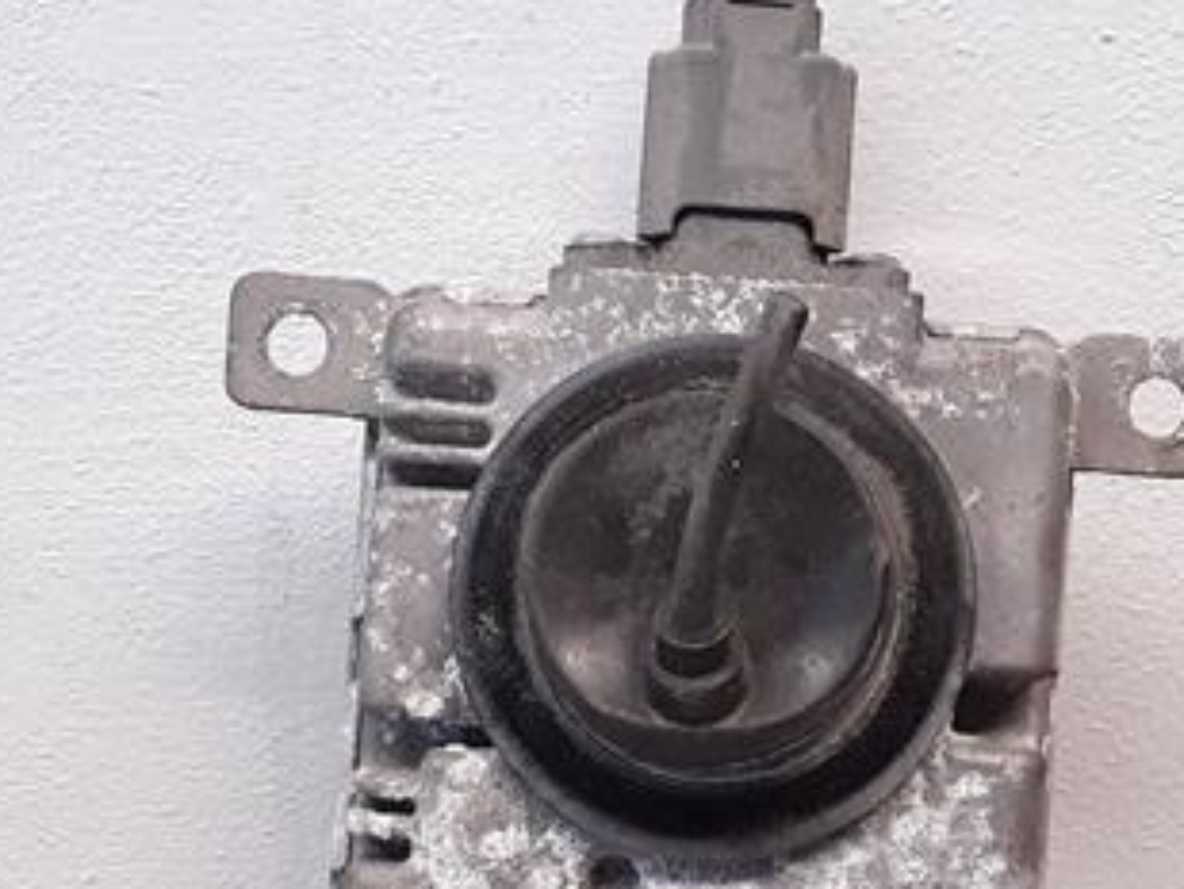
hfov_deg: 33.2
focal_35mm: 58
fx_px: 1985
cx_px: 651
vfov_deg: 25.2
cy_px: 517
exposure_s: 1/105
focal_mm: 2.91
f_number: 1.9
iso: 100
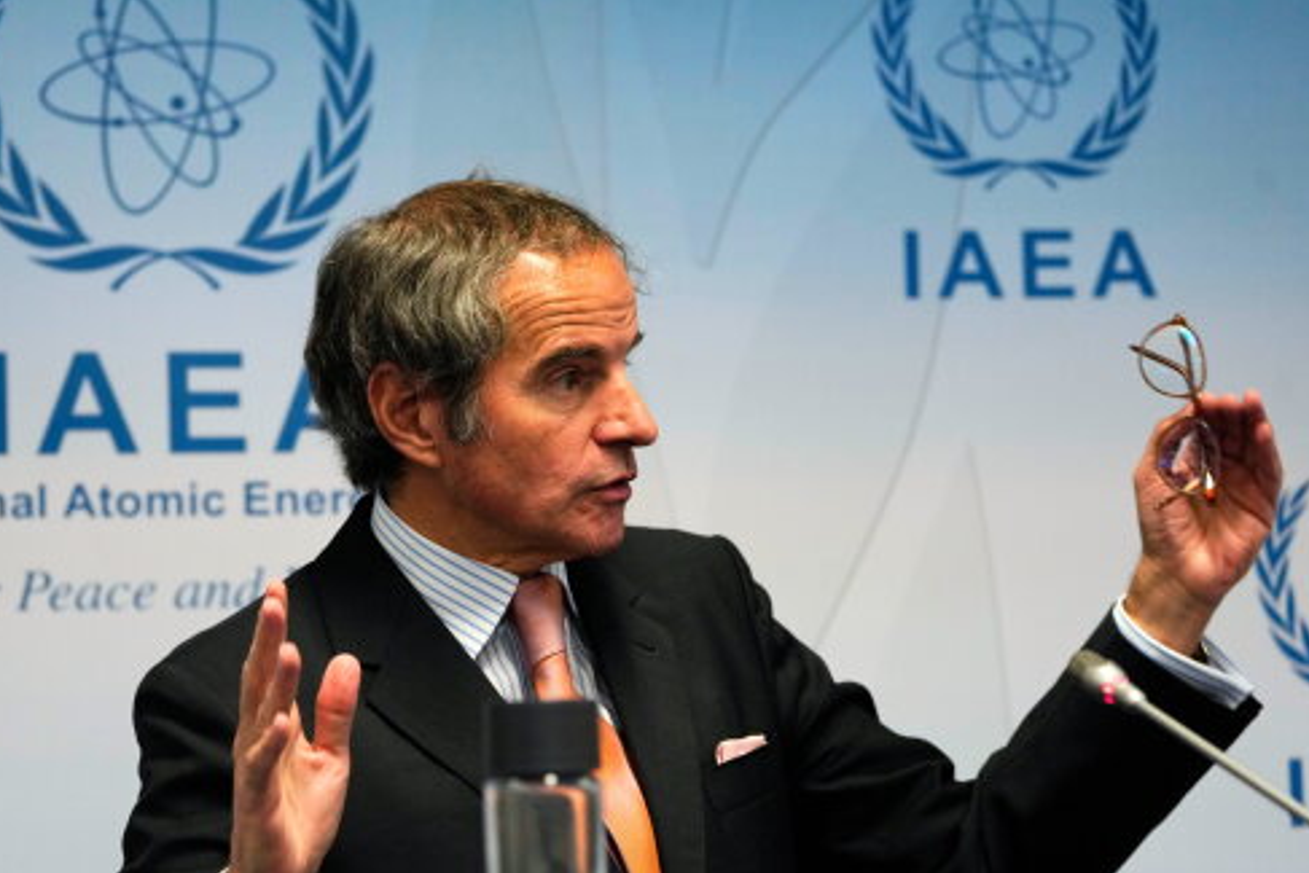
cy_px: 467
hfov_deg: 14.9
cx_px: 530
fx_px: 5019
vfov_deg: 9.9
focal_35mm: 138
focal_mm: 112
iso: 1600
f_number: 4.5
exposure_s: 1/160
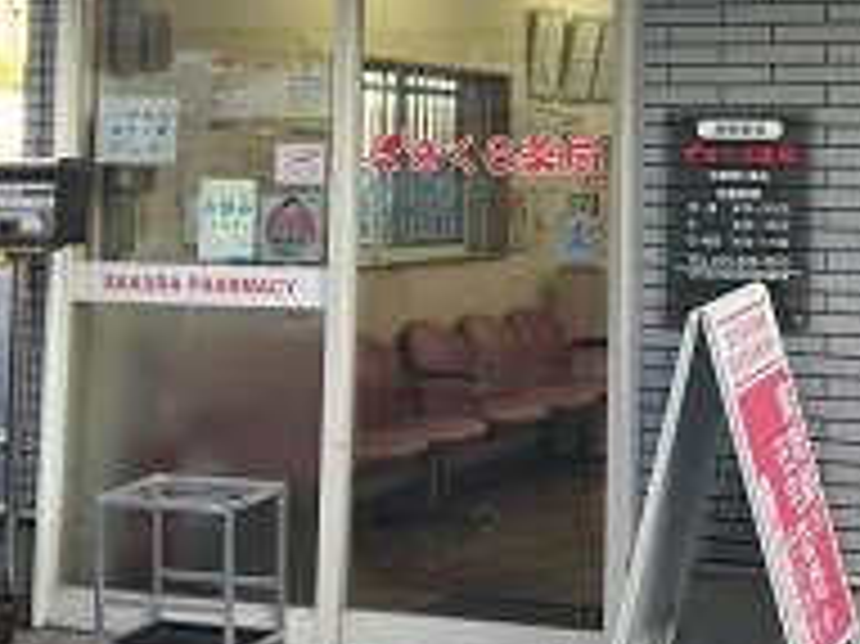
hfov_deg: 26.2
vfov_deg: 19.6
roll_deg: -0.6
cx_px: 680
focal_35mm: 73
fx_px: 1812
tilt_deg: +5.1
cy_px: 9
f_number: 2.2
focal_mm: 4.15
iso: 25
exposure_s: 1/160
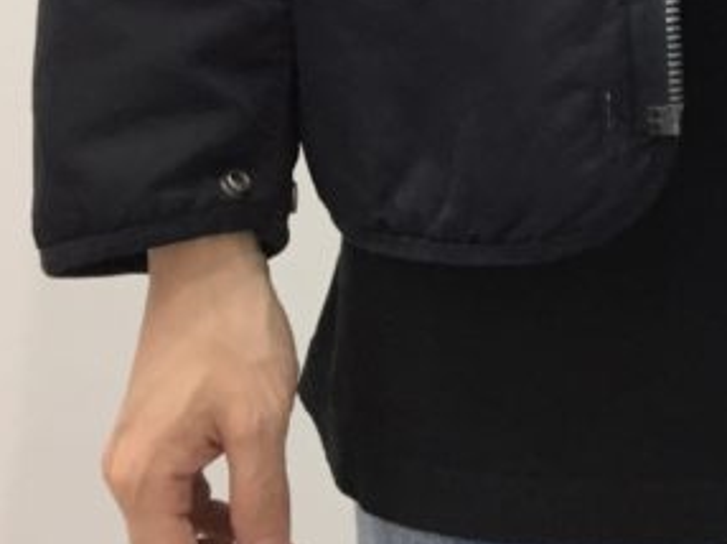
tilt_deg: -0.4
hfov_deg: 17.2
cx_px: 1070
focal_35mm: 104
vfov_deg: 13.3
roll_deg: -1.4
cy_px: -300
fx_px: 2182
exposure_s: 1/30
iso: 100
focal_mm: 4.15
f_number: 2.2
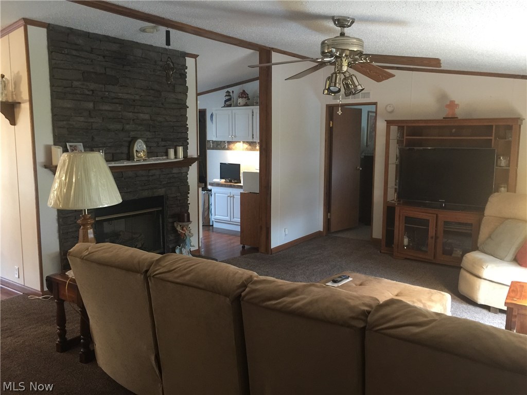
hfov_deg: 61.7
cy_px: 198
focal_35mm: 29
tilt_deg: -7.9
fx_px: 442
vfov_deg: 48.2
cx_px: 264
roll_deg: -1.5
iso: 125
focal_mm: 4.15
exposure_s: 1/10
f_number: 2.2
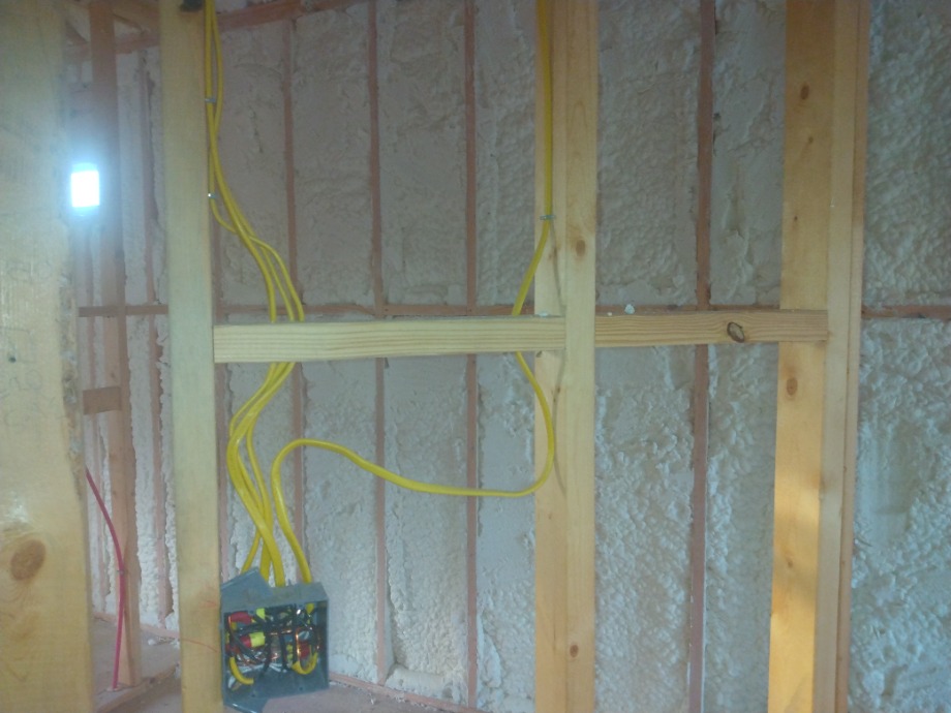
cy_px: 356
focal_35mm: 20
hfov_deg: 81.7
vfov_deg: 66.0
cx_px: 476
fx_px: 549
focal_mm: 3.54
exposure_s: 1/30
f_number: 2
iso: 375
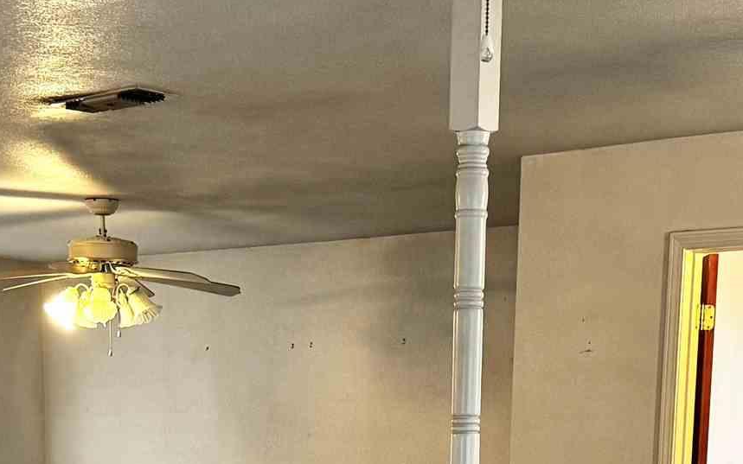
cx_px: 315
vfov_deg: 13.3
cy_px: 772
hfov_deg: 22.8
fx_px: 1843
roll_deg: -0.3
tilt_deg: -11.1
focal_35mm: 91
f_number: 1.78
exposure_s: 1/60
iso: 250
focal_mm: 6.76
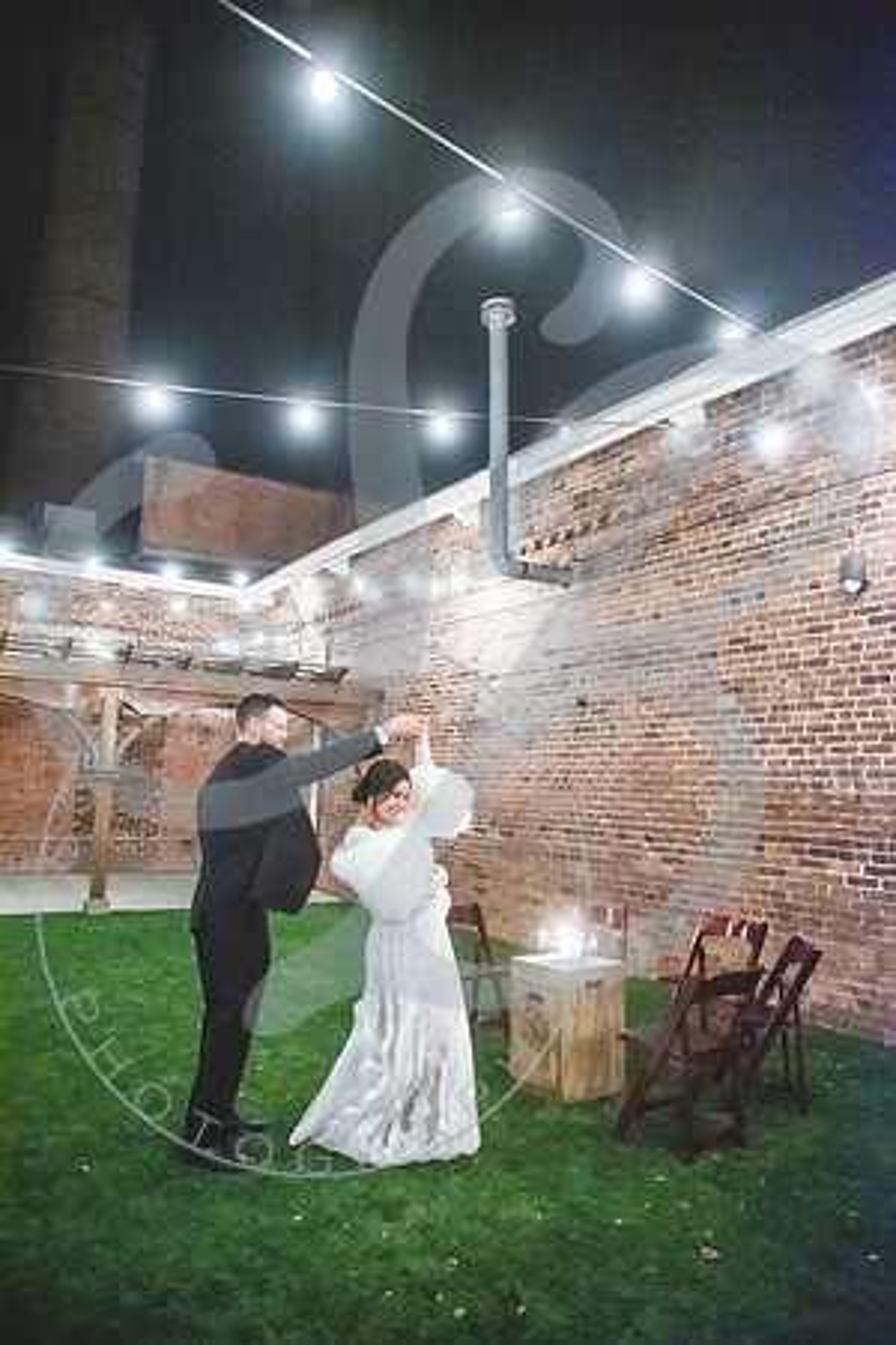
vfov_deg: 73.7
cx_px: 448
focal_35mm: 24
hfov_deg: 53.1
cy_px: 672
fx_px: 896
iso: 5000
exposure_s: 1/125
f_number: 2.8
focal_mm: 24
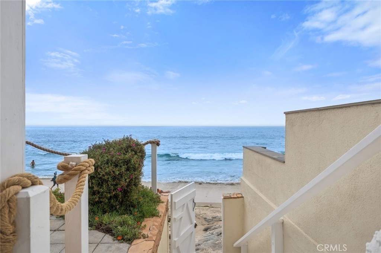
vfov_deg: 59.4
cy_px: 126
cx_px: 190
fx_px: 222
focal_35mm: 21
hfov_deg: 81.2
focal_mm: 21
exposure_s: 1/400
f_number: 8
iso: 80
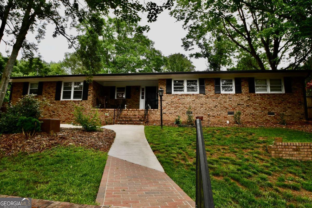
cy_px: 104
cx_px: 156
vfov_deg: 59.5
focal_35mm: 21
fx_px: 182
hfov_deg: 81.2
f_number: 5.6
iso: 320
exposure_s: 1/250
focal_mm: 14
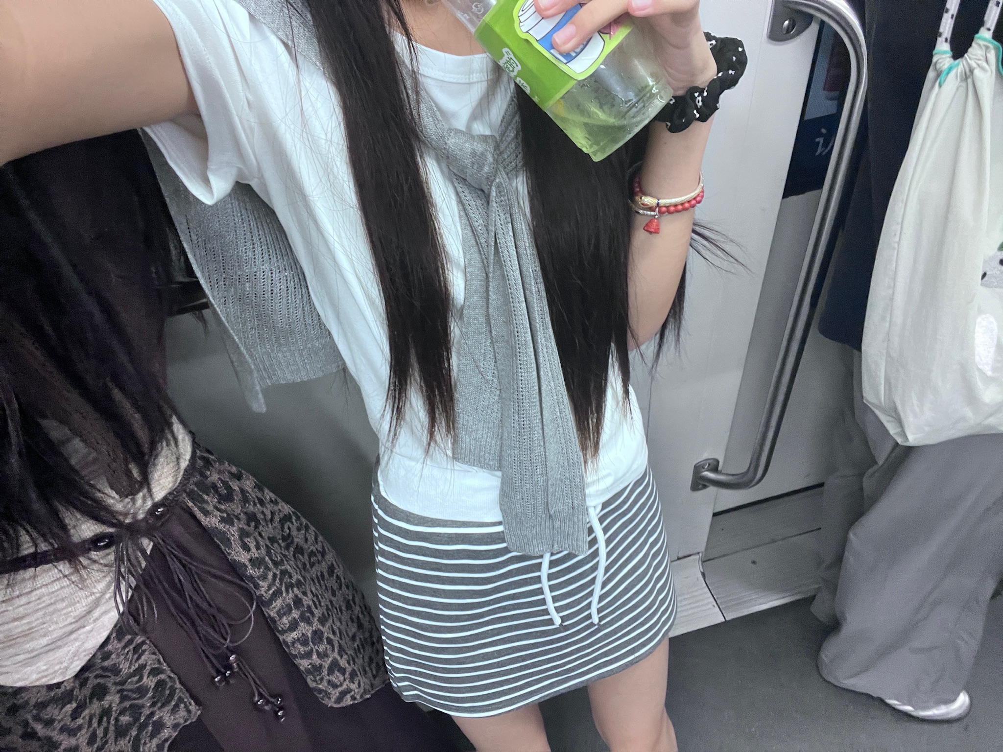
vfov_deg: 58.9
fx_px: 666
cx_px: 502
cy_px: 376
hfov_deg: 73.9
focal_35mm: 23
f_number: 2.2
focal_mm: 2.71
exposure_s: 1/45
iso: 400
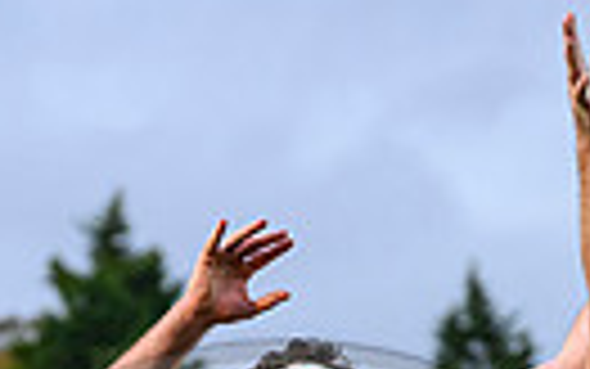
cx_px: 410
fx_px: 6853
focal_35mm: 426
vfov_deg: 3.1
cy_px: 801
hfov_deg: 4.9
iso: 1600
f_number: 3.2
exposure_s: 1/1600
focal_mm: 86
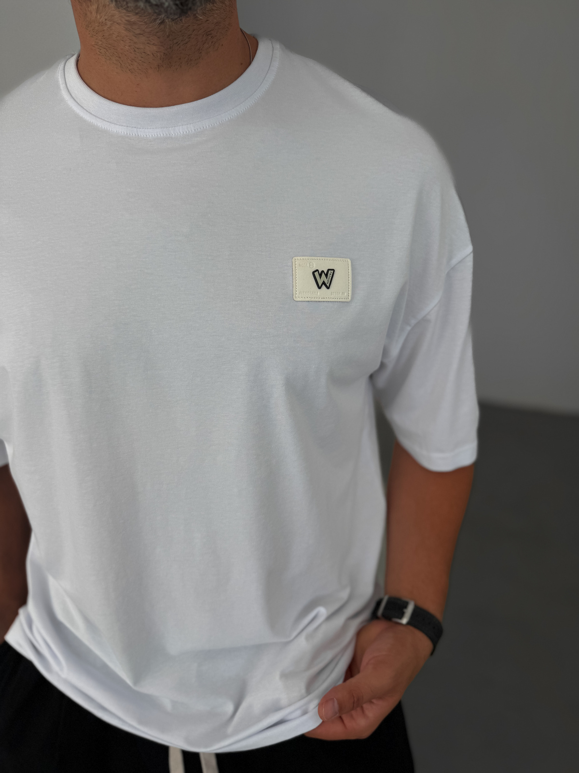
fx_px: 535
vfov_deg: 71.6
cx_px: 290
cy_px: 386
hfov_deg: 56.8
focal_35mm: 24
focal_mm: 6.76
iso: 64
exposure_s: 1/220
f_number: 1.8
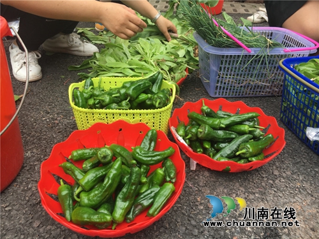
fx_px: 267
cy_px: 120
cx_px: 160
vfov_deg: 48.2
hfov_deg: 61.7
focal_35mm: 29
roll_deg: -0.7
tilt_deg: -33.0
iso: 25
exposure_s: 1/285
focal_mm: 4.15
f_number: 2.2
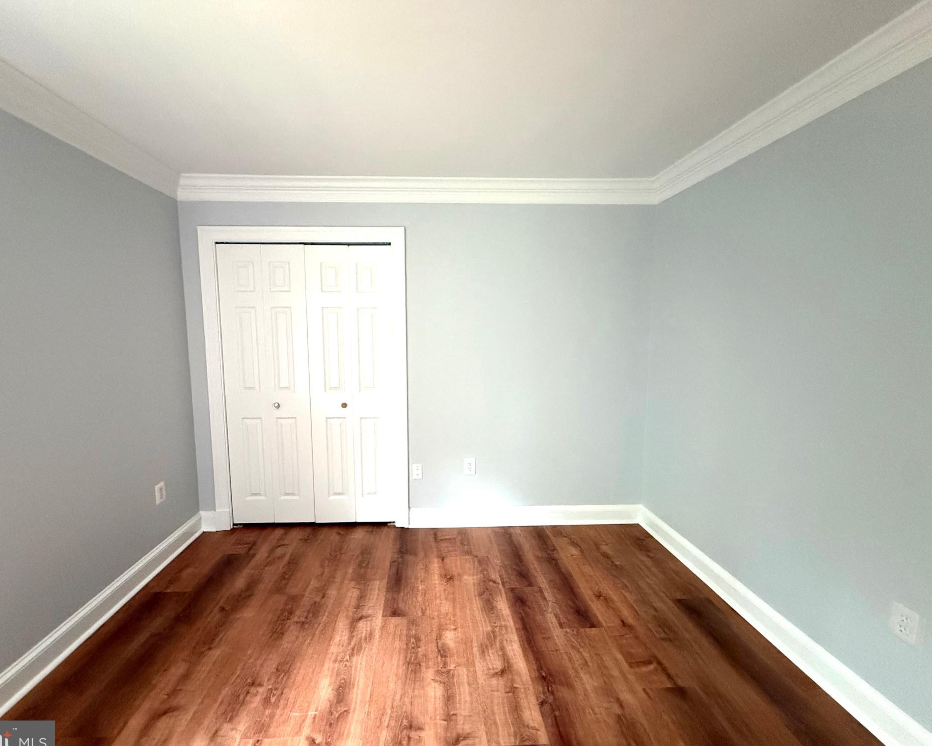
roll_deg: -0.2
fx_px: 414
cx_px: 442
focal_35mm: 15
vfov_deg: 84.0
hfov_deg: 96.7
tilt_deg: -6.0
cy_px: 378
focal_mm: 2.22
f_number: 2.2
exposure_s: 1/60
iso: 1000
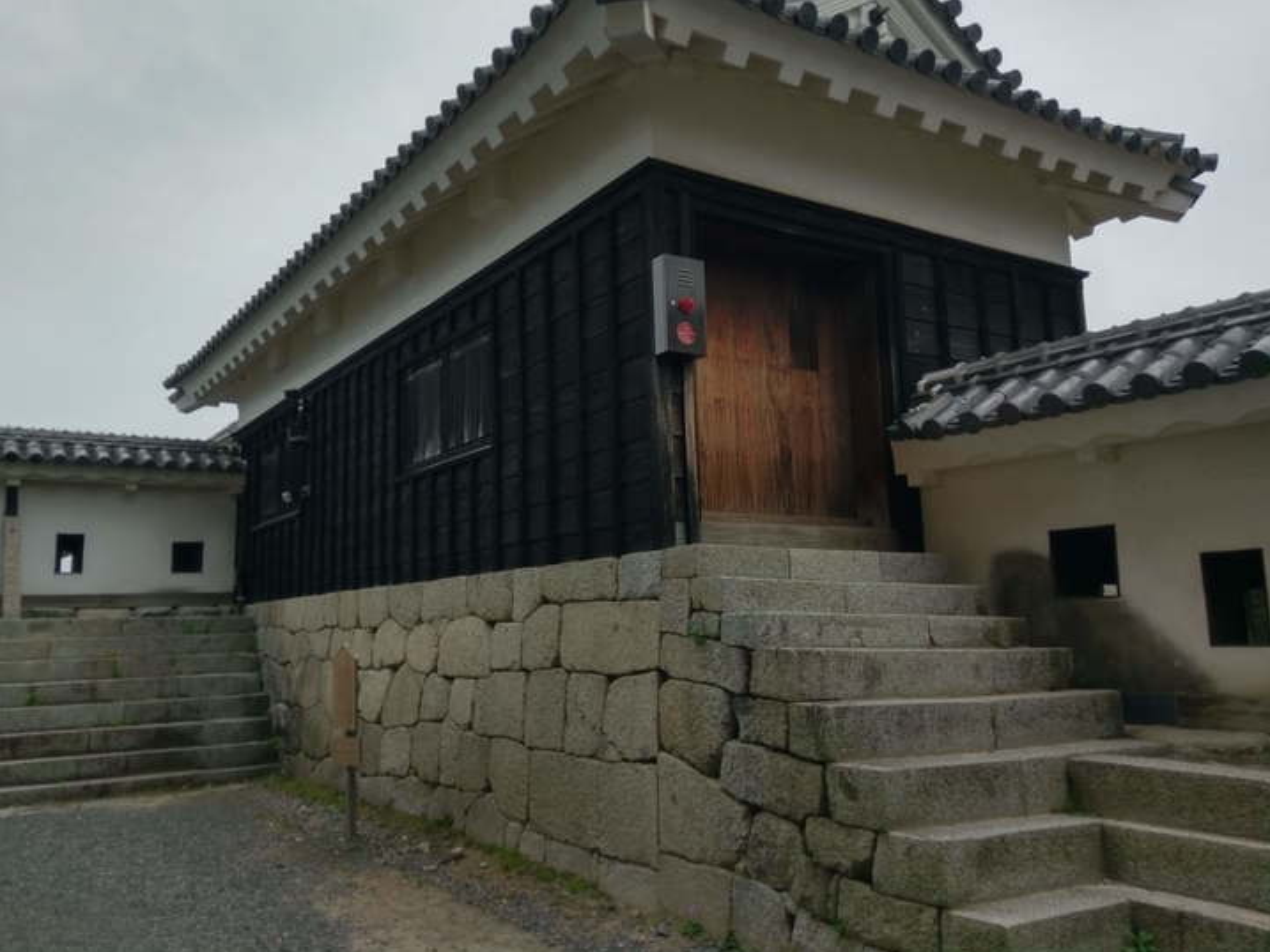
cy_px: 458
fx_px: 1064
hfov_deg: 61.6
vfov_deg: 48.2
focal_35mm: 29
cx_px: 593
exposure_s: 1/3840
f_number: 1.8
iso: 125
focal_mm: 4.58
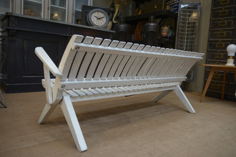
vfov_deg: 45.0
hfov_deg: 63.6
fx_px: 190
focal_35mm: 29
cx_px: 118
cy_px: 78
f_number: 3.5
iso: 200
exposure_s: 1/60
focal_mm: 29
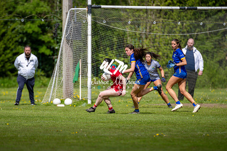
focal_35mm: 451
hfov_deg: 4.6
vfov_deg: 3.0
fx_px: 2846
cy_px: 92
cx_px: 99
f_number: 2.8
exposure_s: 1/4000
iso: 110
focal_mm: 300
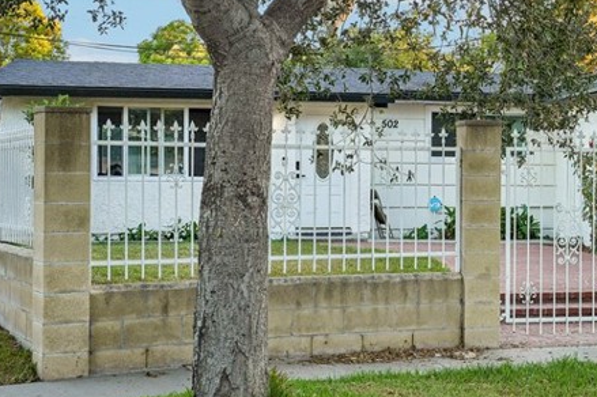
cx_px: 573
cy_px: 169
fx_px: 1160
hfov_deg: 27.5
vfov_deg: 19.4
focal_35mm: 70
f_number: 8
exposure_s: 1/60
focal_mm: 30
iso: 160
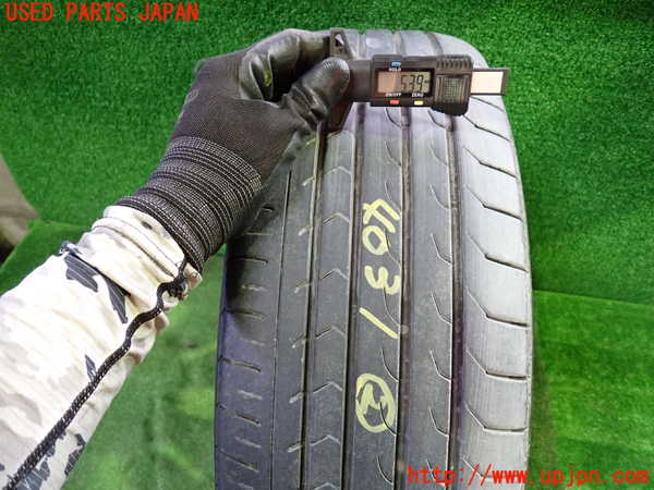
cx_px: 327
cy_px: 245
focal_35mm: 25
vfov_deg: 54.9
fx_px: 472
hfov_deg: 69.4
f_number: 2
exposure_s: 1/30
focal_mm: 4.5
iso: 400
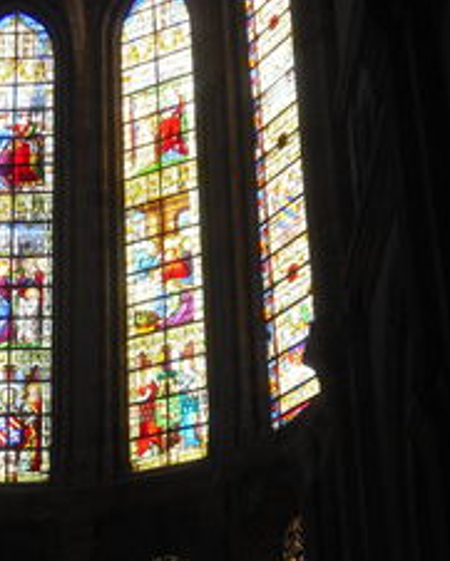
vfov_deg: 20.1
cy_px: 243
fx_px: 1580
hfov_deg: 15.9
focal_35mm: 95
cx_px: 10
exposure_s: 1/125
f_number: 3.7
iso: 100
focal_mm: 9.3
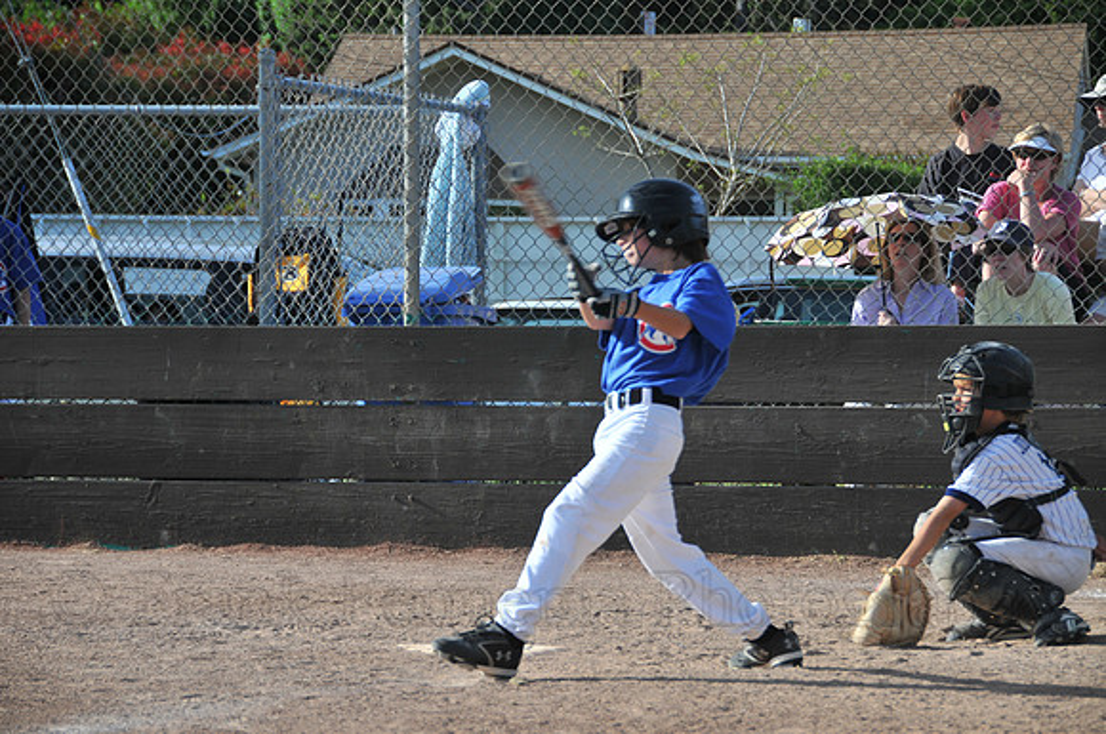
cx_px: 553
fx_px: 4832
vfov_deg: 8.7
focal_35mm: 158
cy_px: 367
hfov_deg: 13.1
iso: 200
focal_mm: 105
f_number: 5.3
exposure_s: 1/250
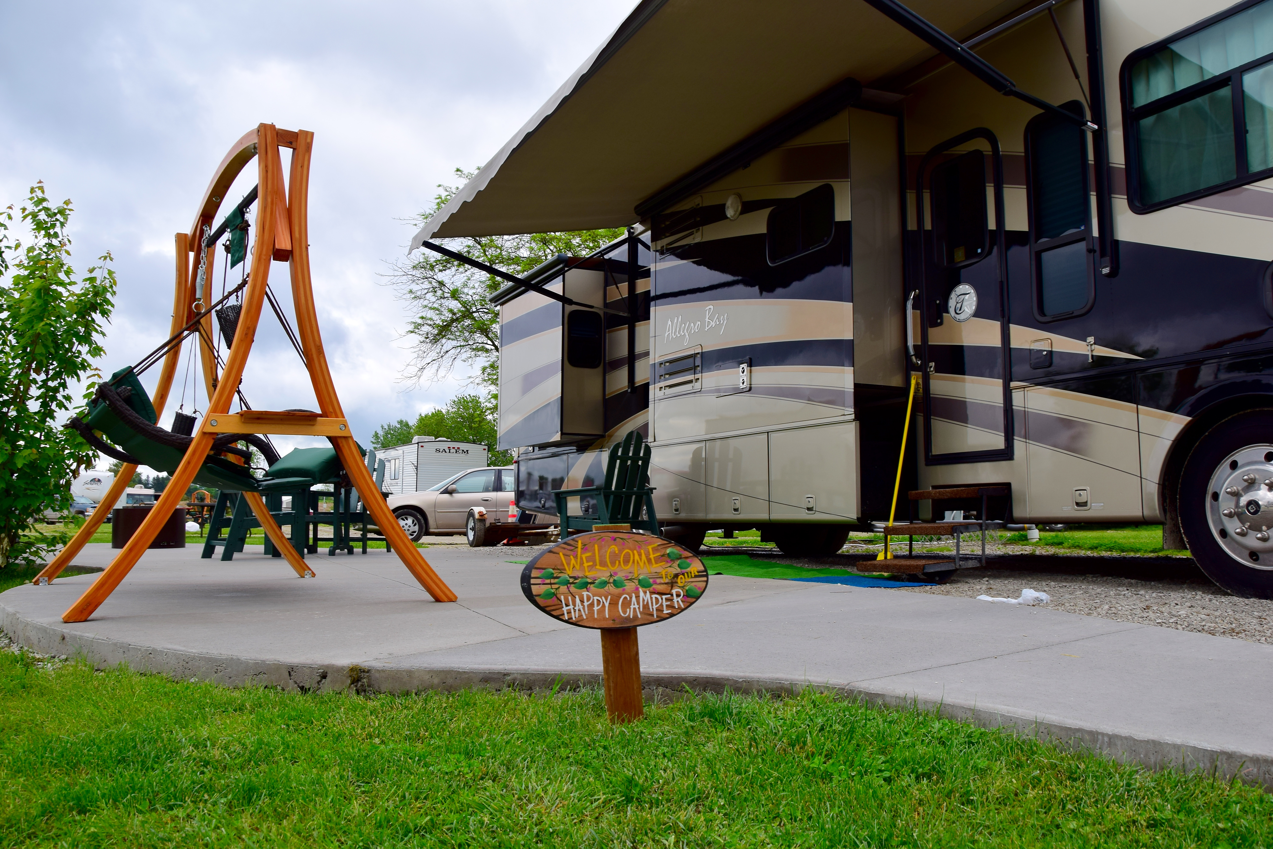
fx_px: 955
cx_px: 636
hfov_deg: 67.4
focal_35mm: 27
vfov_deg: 47.9
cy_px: 424
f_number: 7.1
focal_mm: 18
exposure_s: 1/200
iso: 100
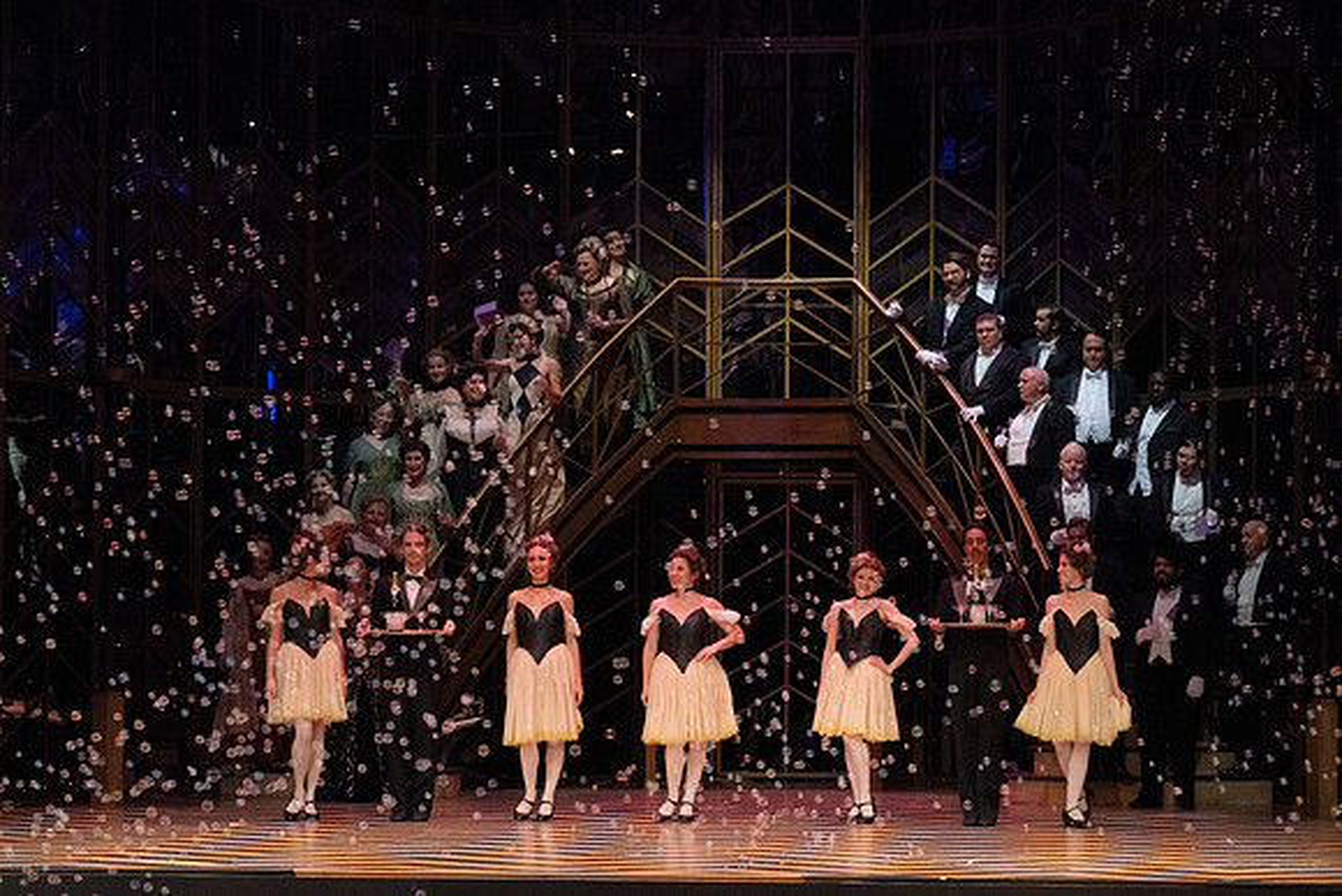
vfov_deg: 12.1
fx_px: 4213
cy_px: 448
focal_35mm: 113
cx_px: 671
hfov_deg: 18.1
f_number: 16
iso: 12800
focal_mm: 113
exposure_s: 1/400
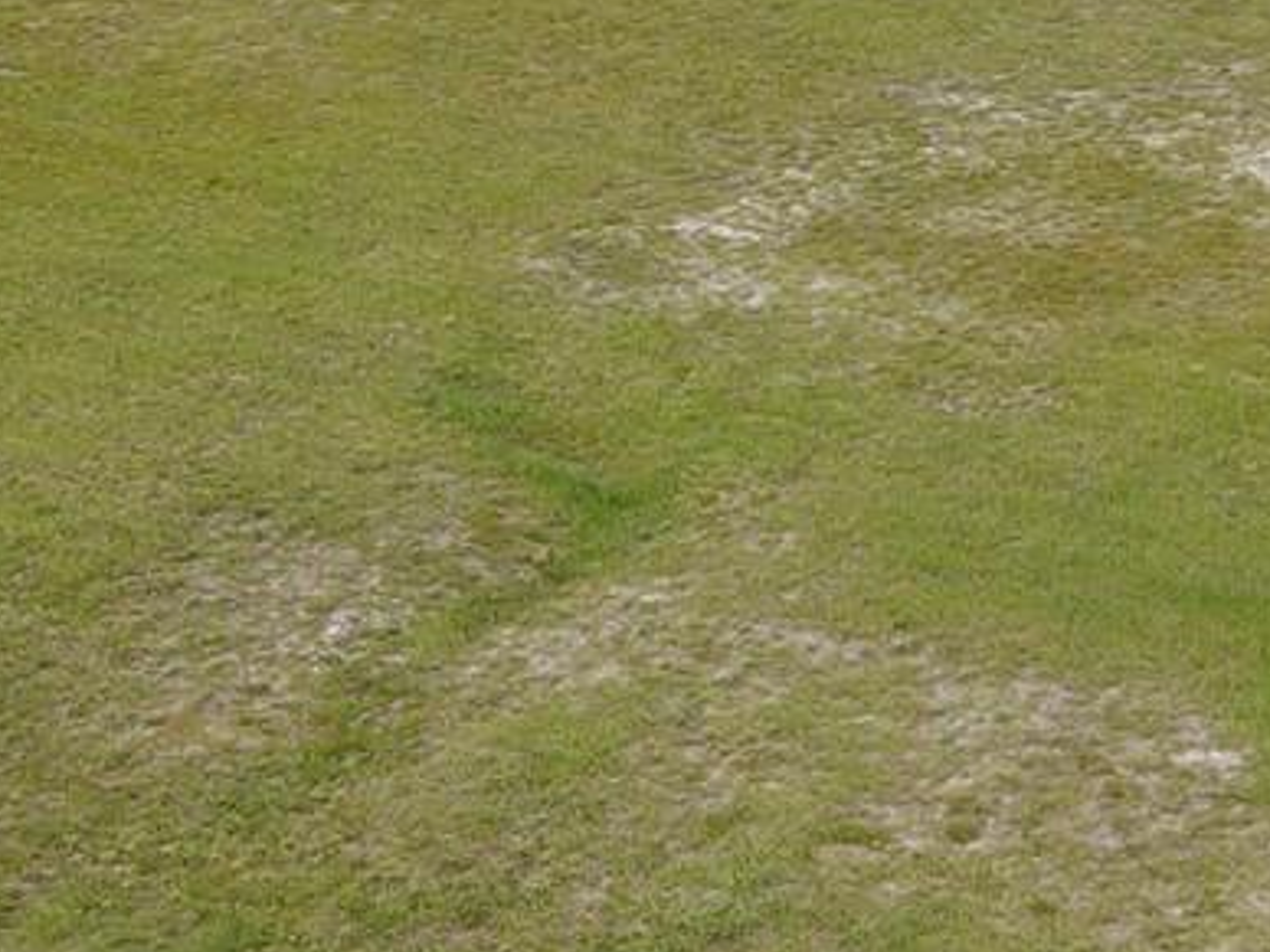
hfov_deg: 18.2
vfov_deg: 14.9
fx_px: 3632
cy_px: 674
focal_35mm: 99
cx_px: 1754
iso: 100
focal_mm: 4.5
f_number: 2.8
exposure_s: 1/125
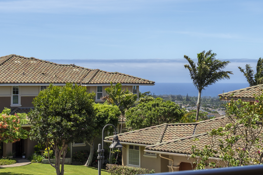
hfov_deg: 18.2
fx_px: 818
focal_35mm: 112
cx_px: 185
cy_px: 79
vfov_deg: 12.2
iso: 100
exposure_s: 1/400
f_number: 8
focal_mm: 53
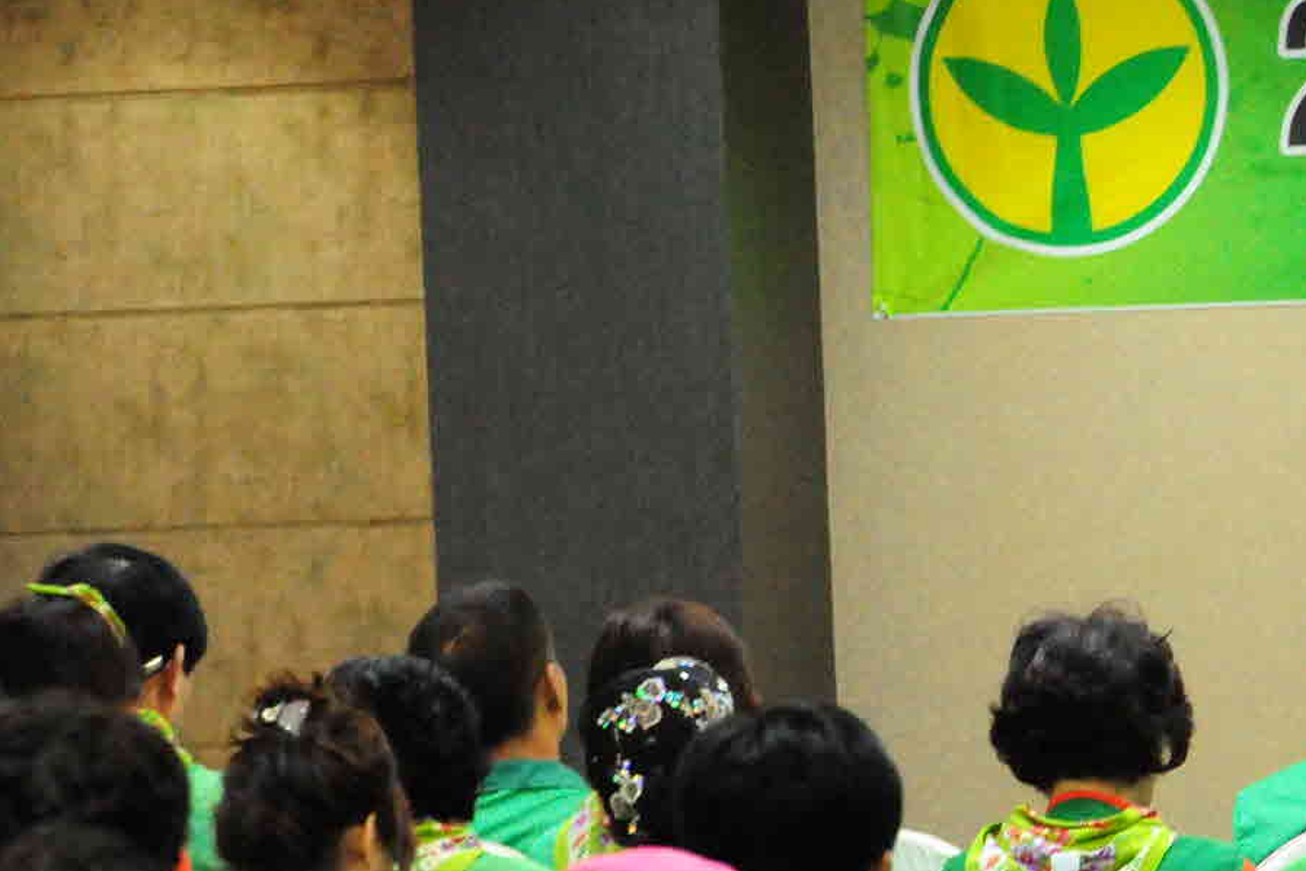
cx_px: 1500
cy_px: 776
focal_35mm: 344
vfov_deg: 4.0
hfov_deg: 6.0
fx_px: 12479
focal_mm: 102
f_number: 7.1
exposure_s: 1/60
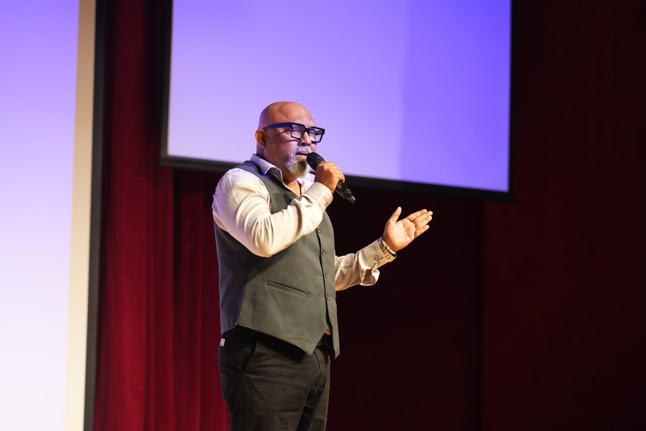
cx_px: 323
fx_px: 2243
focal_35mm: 125
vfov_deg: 11.0
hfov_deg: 16.4
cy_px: 216
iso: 1600
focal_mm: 125
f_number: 4
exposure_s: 1/90
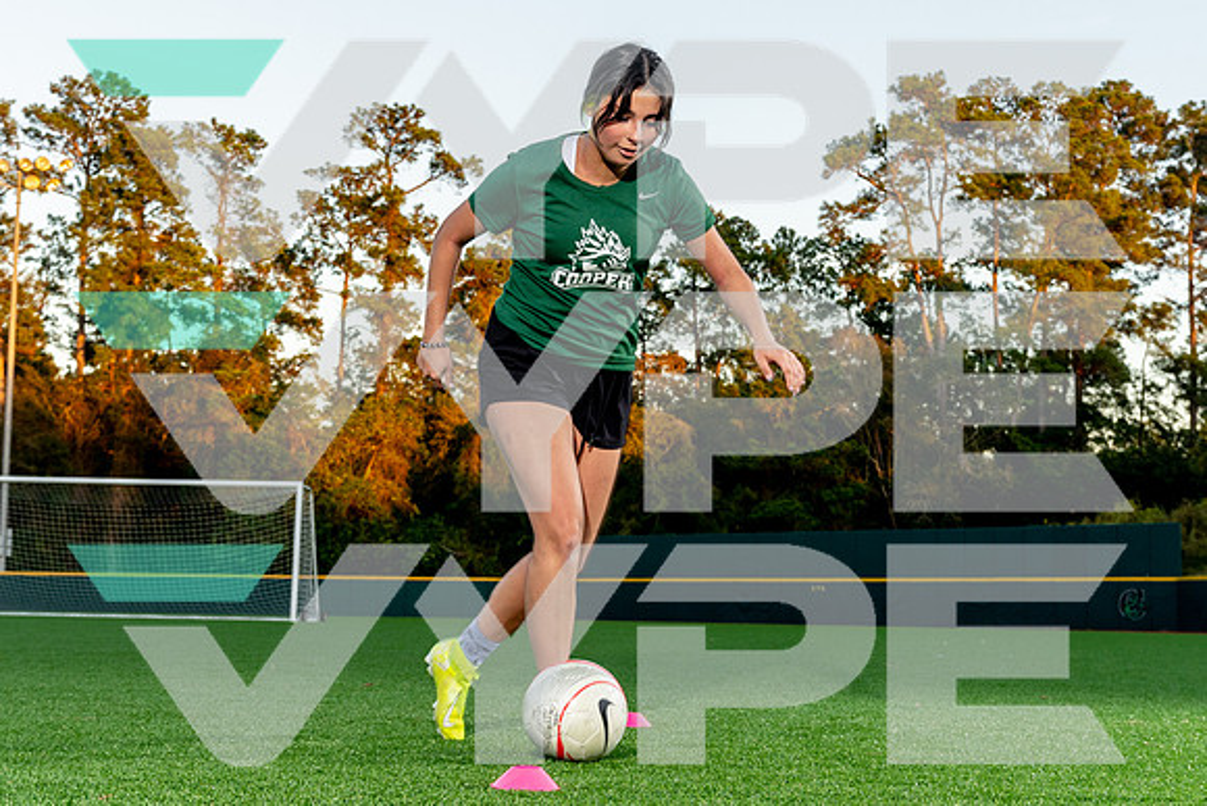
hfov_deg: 35.0
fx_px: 1911
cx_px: 550
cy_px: 414
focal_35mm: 57
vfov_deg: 23.8
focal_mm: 38
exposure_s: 1/125
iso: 400
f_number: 6.3
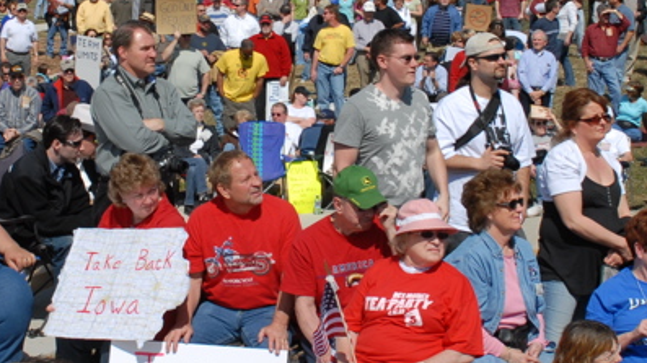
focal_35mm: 95
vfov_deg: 12.7
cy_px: 94
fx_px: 1629
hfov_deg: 22.4
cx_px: 235
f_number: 9
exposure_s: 1/320
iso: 100
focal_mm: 24
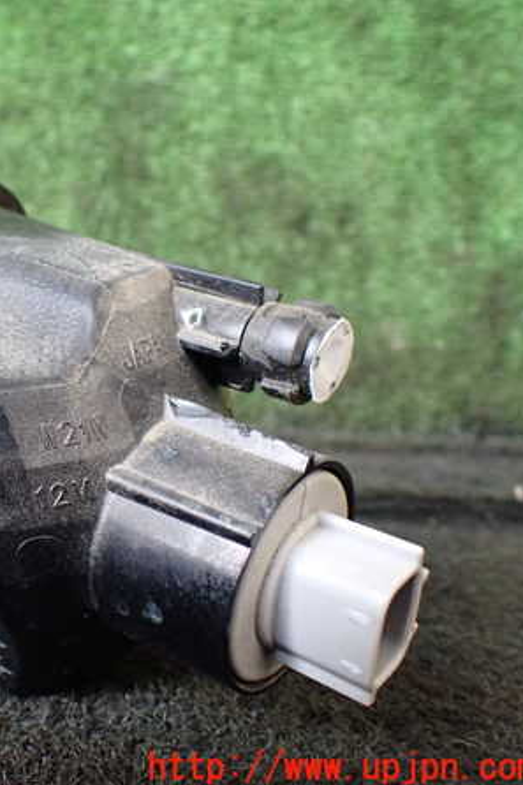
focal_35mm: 42
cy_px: 394
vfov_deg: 46.4
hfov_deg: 30.0
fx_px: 916
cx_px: 18
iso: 640
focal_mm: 5.4
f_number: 2.3
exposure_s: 1/125
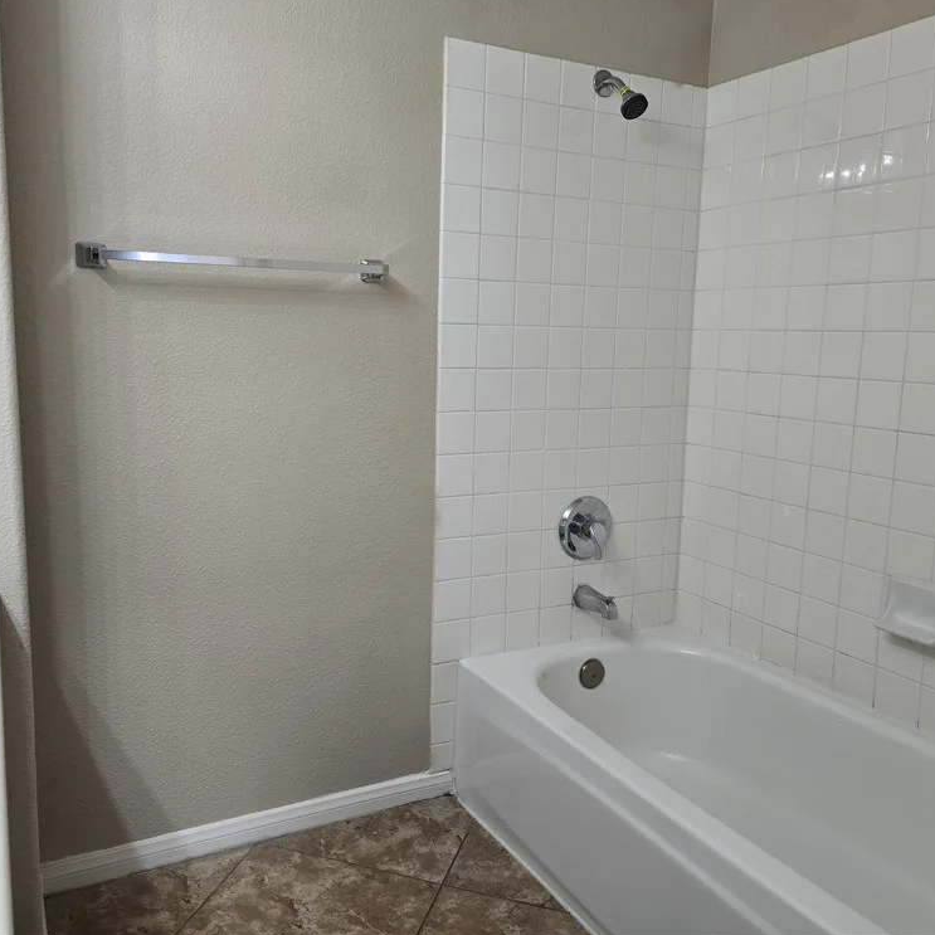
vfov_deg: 57.3
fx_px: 856
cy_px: 456
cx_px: 429
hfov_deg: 57.2
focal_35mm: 28
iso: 125
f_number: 1.7
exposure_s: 1/120
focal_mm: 6.3
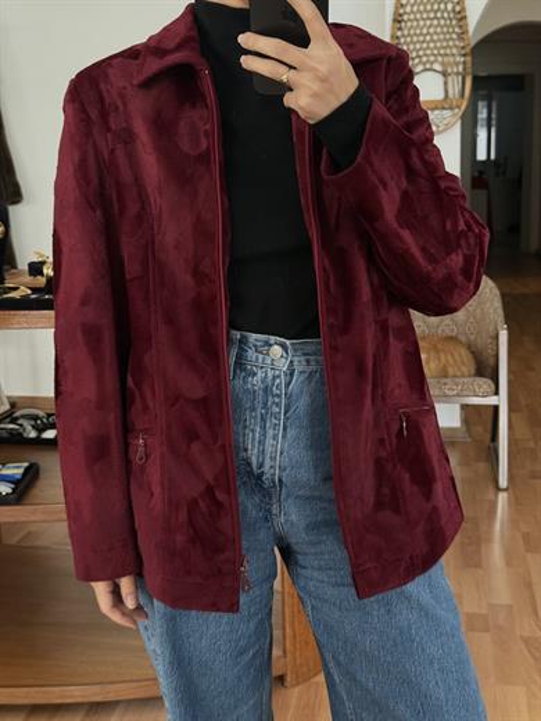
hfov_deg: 30.3
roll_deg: +2.6
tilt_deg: -28.7
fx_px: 1000
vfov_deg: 39.7
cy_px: 360
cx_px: 270
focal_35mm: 48
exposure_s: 1/33
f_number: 1.78
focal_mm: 6.76
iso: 400
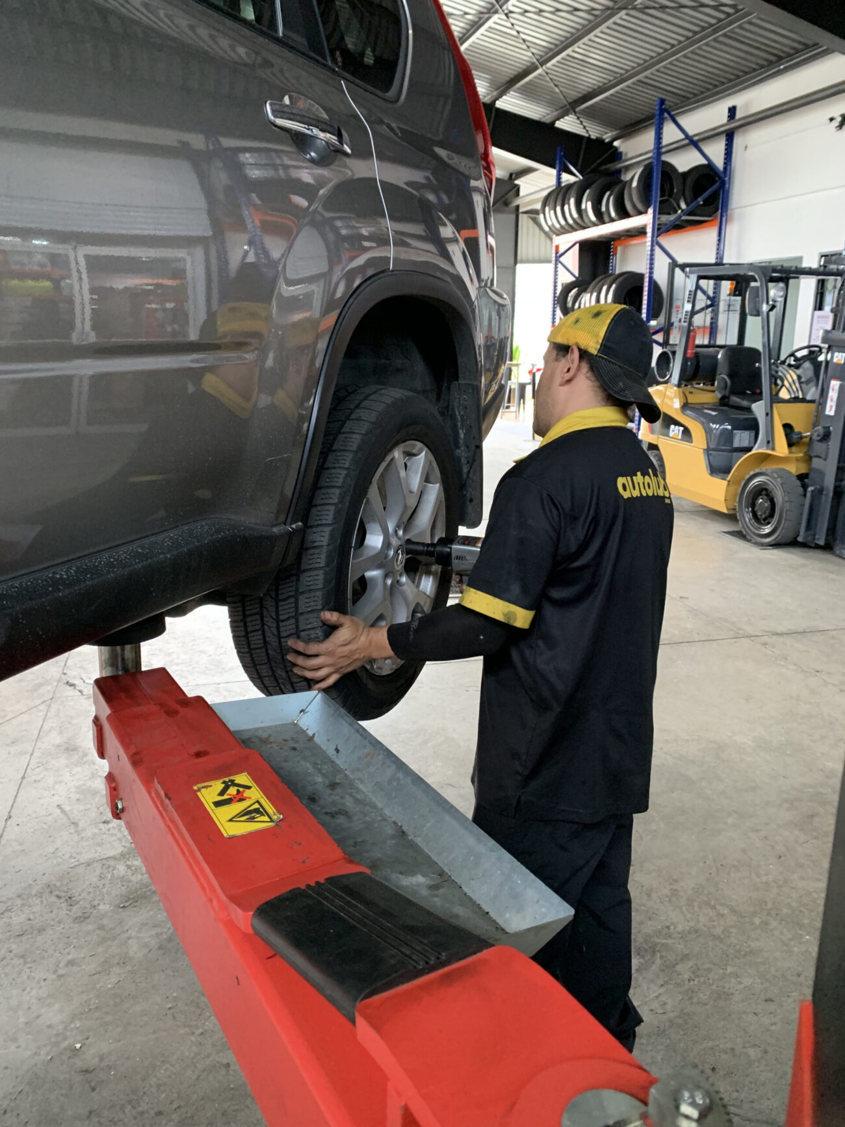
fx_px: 846
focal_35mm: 26
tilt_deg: -14.0
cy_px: 564
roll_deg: -0.9
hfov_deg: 53.1
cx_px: 422
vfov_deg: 67.3
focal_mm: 4.25
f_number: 1.8
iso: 400
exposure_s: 1/59
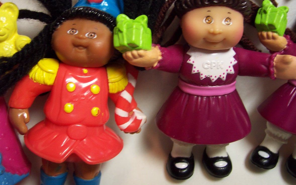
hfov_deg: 49.3
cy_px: 79
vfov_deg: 31.9
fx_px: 323
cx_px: 147
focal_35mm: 40
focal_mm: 5.6
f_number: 2.8
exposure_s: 1/30
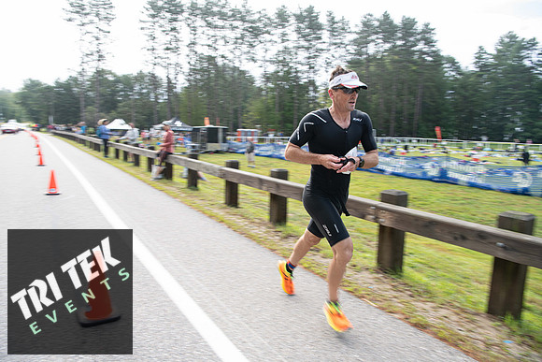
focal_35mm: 24
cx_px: 271
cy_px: 181
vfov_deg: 53.2
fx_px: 361
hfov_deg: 73.7
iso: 200
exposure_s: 1/100
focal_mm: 24
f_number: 7.1
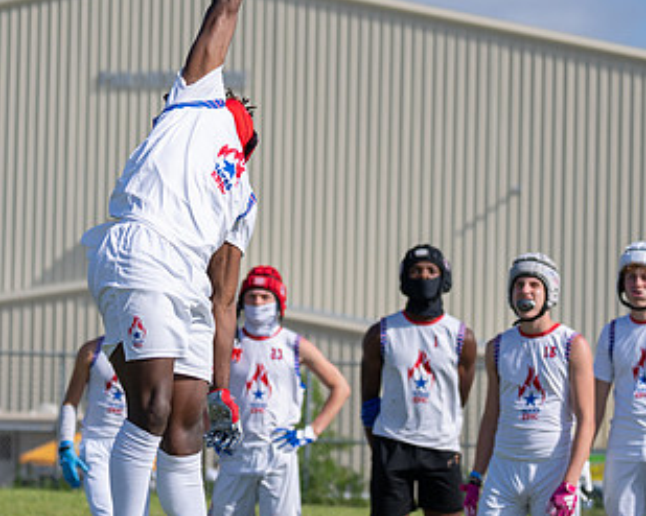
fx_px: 3096
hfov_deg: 11.9
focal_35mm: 162
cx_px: 205
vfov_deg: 9.5
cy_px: 191
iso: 100
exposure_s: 1/3200
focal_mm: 70
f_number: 2.8
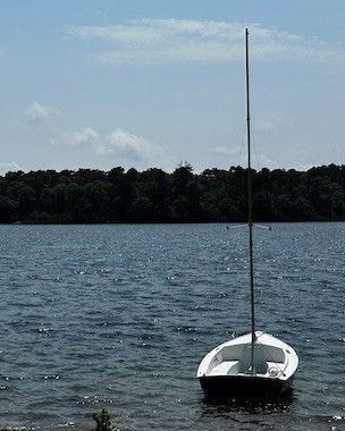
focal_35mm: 79
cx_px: 9
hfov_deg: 18.9
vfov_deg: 24.1
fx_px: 1008
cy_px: 216
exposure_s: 1/9804
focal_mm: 6.86
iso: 64
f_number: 1.78
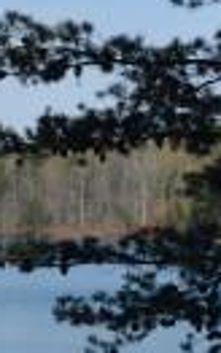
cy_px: 245
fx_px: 2108
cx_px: -509
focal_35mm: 219
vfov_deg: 9.6
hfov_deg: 5.5
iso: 100
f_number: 8
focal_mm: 26
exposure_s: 1/250
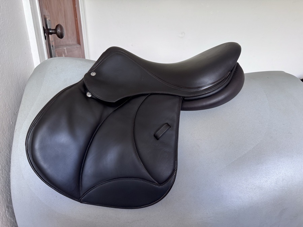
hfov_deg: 71.6
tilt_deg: -18.5
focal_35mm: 24
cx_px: 152
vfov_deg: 56.8
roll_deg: +1.7
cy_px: 114
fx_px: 210
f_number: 1.78
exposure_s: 1/121
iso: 200
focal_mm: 6.76
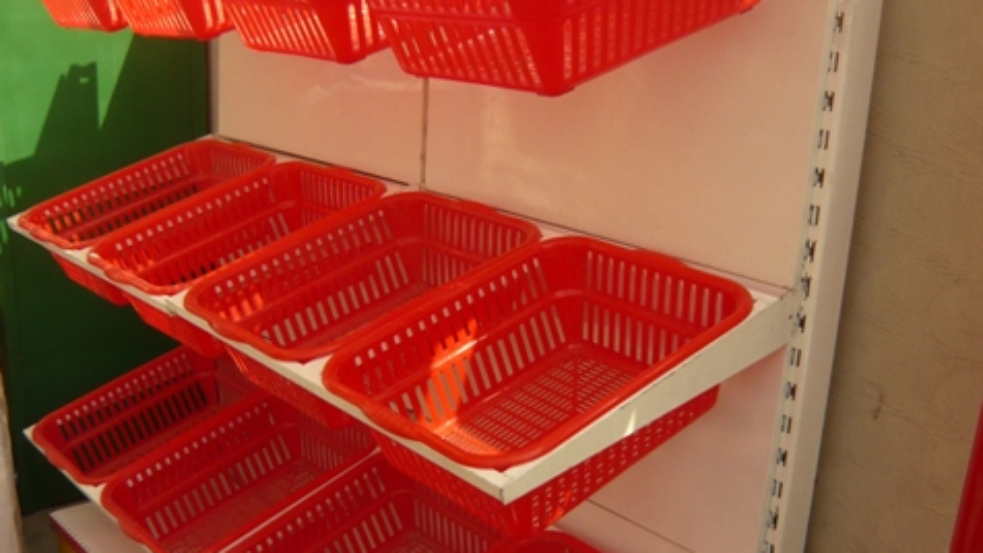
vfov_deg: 28.9
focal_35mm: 41
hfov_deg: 49.4
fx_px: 1069
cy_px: 336
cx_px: 492
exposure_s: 1/640
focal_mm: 4.6
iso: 100
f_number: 2.8
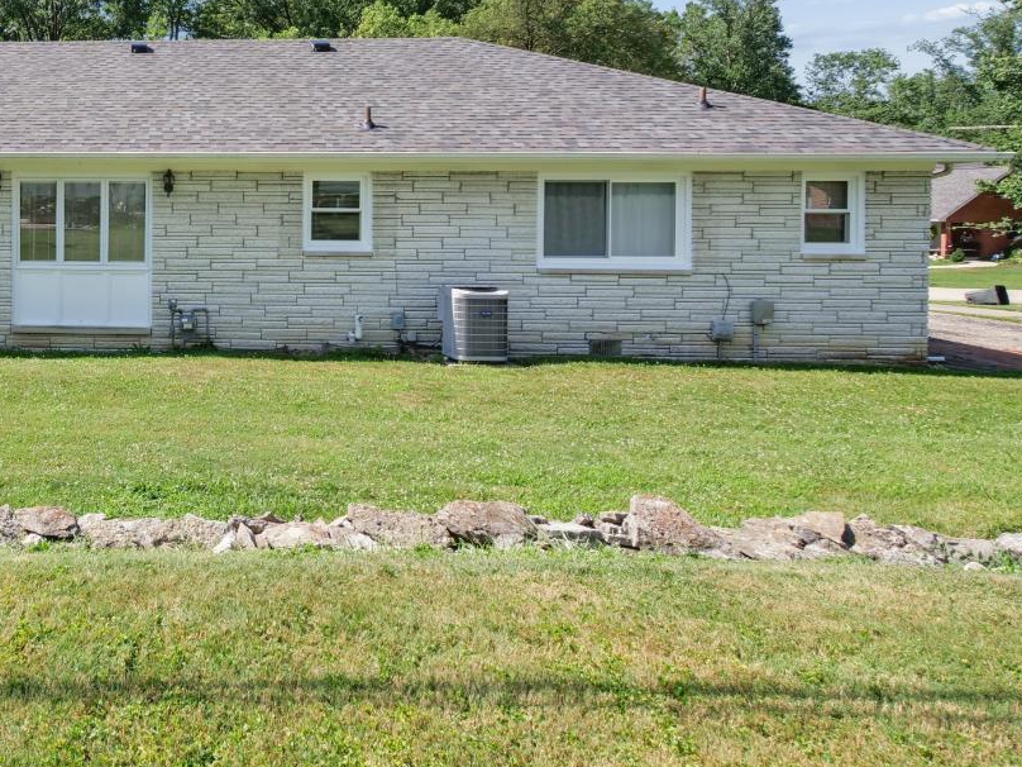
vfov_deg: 51.1
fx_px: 768
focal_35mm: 26
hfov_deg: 58.7
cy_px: 202
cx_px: 124
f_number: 9
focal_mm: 7
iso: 200
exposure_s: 1/250
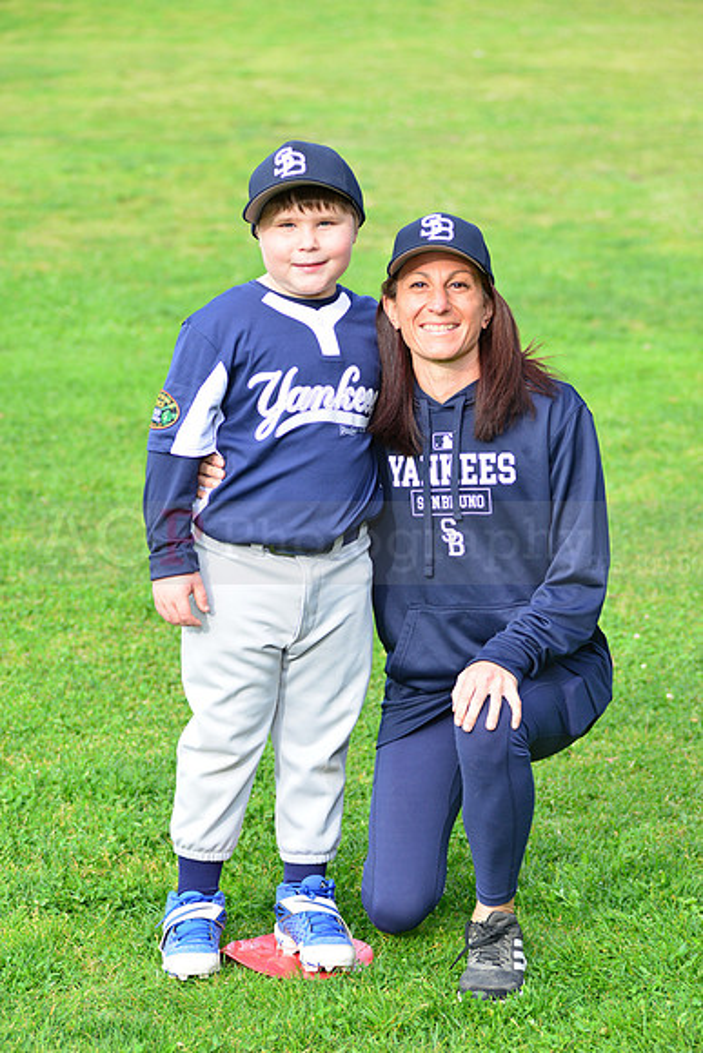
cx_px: 352
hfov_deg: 13.7
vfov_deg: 20.4
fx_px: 2927
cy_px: 526
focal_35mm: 100
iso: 320
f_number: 5.6
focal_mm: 100
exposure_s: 1/200
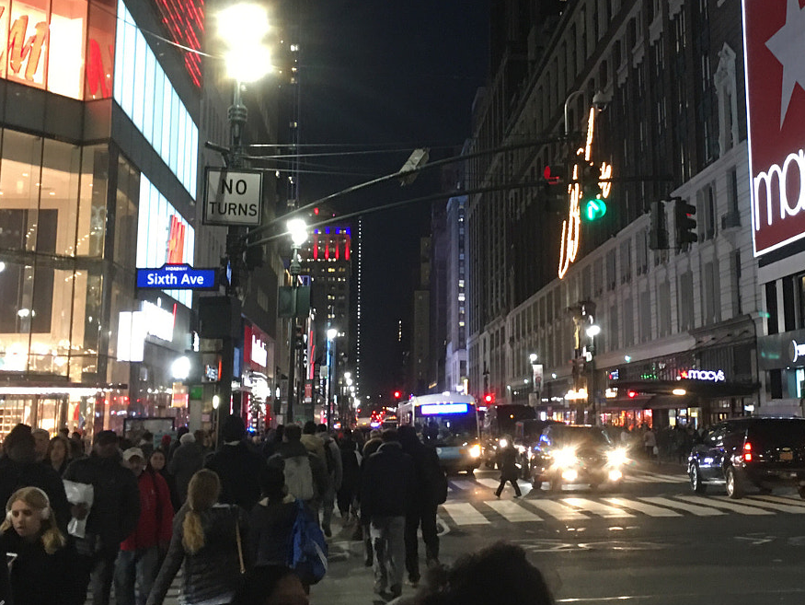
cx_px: 512
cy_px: 190
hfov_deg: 35.9
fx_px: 1233
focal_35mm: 53
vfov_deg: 27.3
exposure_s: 1/15
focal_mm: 4.15
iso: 80
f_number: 2.2
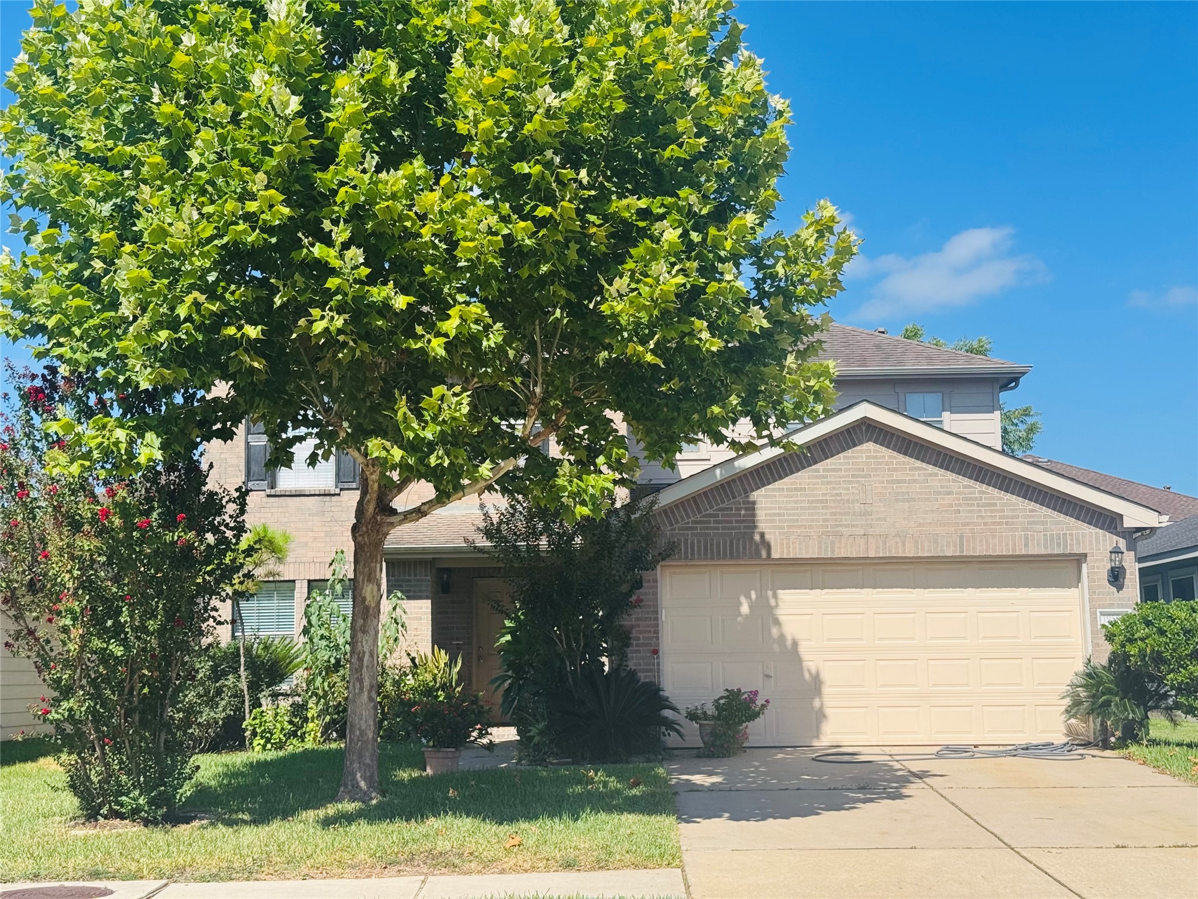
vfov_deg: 30.3
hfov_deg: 39.7
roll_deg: +2.1
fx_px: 1661
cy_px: 450
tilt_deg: +8.3
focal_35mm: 48
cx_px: 599
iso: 64
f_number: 1.78
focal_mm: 6.76
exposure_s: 1/3817
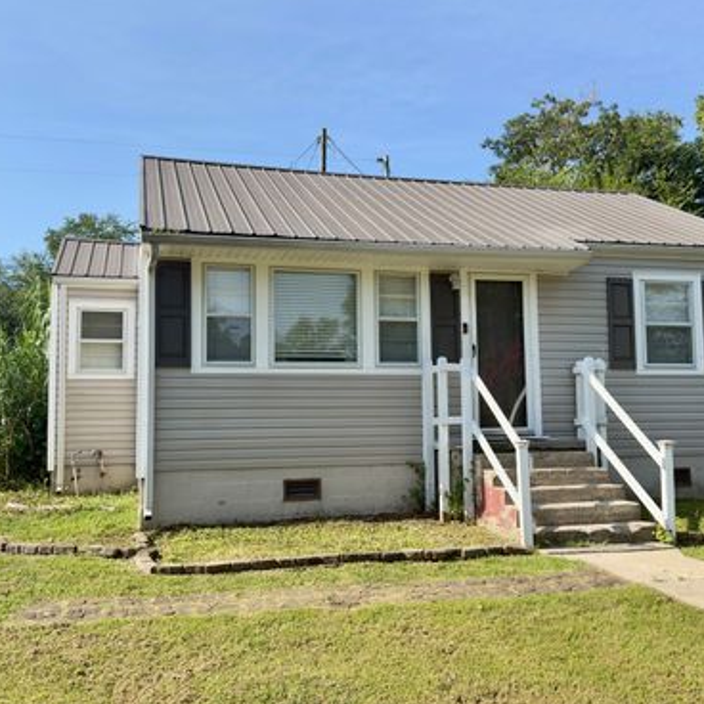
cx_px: 394
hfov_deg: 46.0
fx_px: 828
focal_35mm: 36
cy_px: 349
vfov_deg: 46.0
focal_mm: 6.76
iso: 64
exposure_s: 1/3135
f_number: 1.78
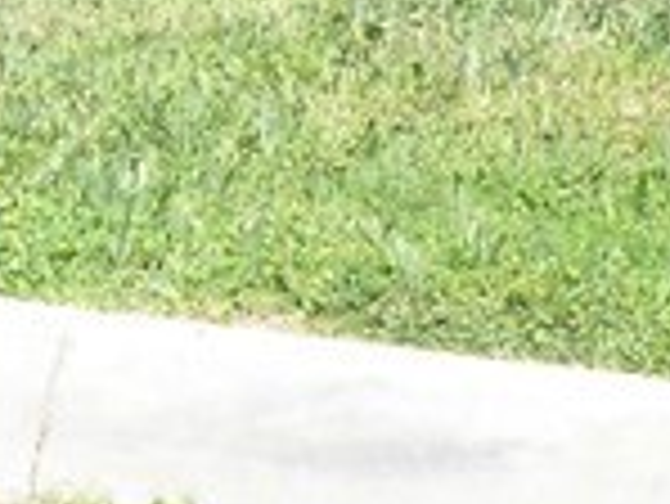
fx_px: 7574
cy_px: -1040
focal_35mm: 391
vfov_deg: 3.7
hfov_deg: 5.0
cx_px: -211
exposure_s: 1/200
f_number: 4.1
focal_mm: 9.6
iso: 80
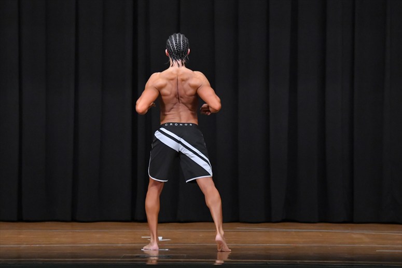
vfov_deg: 6.1
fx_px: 2511
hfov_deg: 9.2
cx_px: 201
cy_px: 134
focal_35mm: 225
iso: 8000
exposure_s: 1/400
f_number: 5.6
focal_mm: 150
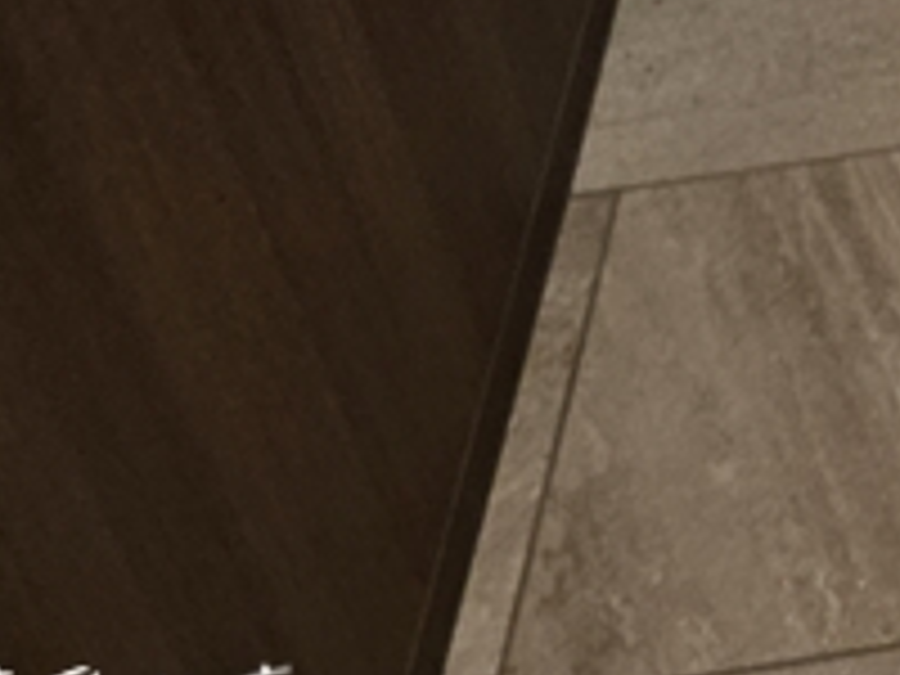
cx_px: 1868
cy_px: -742
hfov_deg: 14.1
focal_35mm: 115
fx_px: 2990
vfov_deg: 11.4
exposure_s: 1/66
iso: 320
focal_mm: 6.3
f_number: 1.7
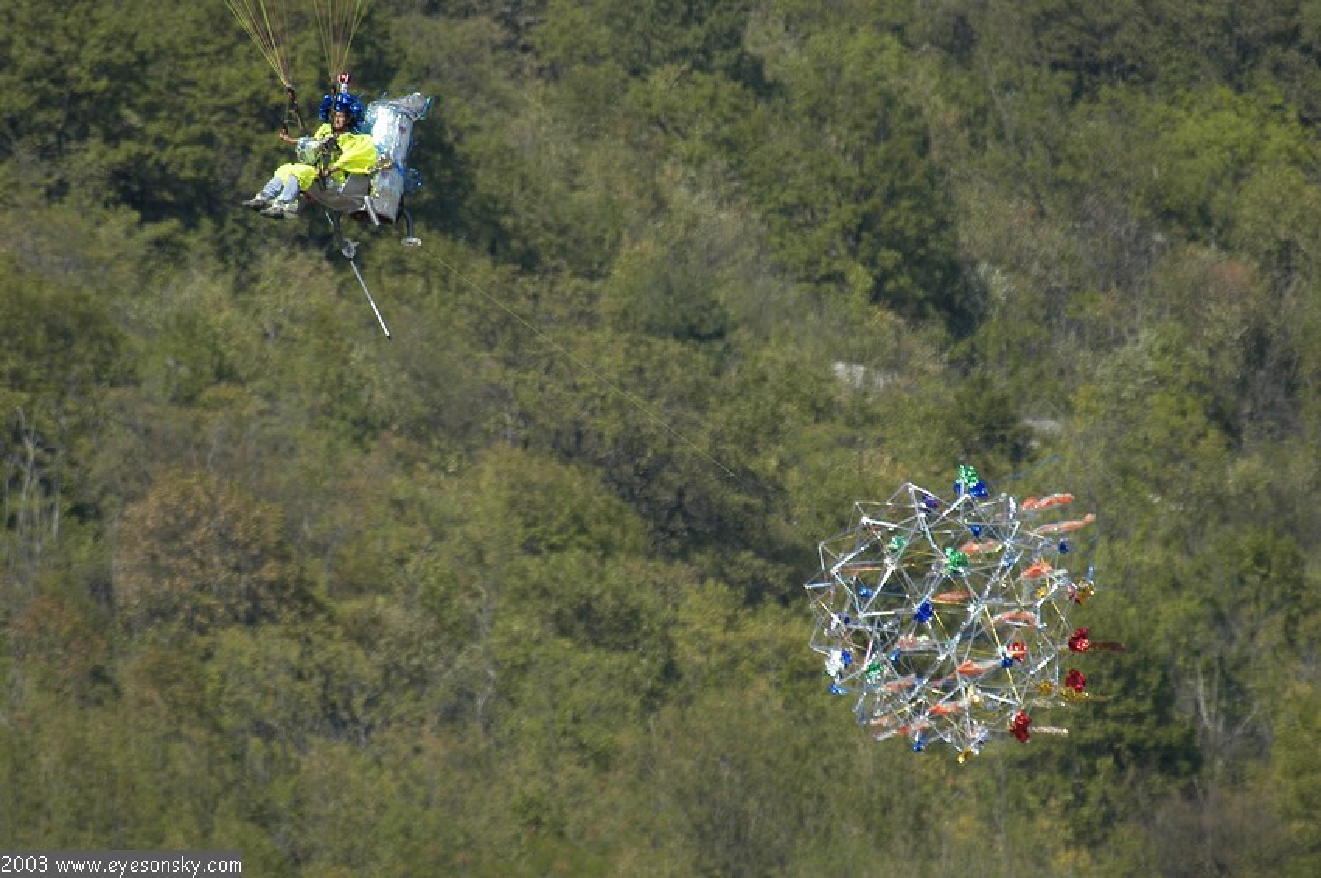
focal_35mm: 600
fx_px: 21995
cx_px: 660
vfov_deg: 2.3
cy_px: 439
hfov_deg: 3.4
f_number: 5.6
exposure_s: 1/750
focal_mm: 400
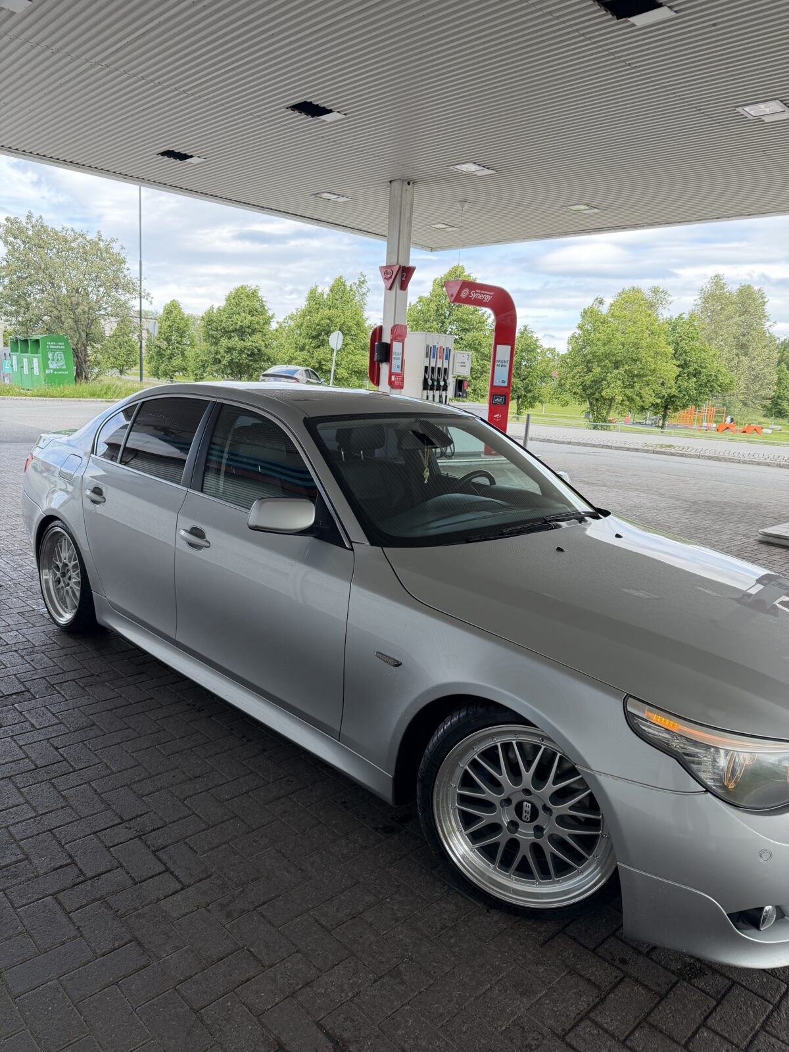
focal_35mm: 24
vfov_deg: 71.6
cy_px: 526
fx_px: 729
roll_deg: -4.1
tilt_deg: -13.1
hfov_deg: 56.8
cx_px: 394
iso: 100
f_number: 1.78
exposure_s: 1/772
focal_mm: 6.76
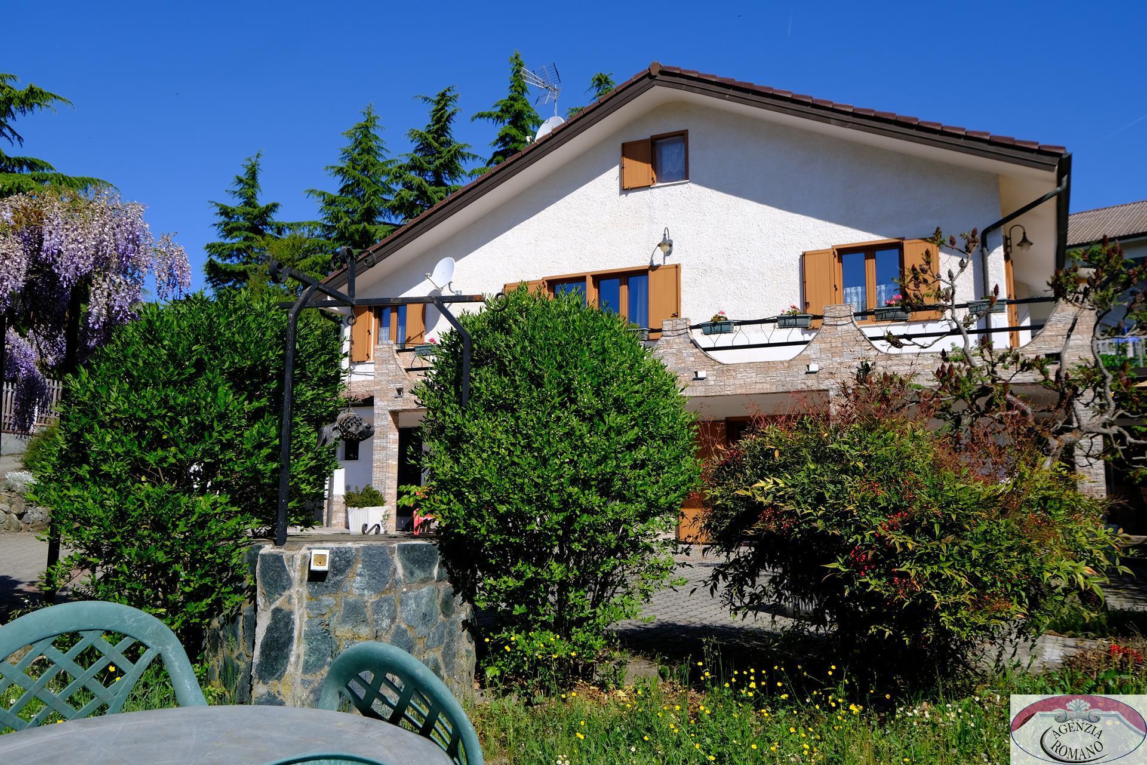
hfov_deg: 63.7
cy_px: 382
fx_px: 924
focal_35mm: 29
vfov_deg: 45.0
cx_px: 574
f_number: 5.6
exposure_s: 1/800
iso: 160
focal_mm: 19.1
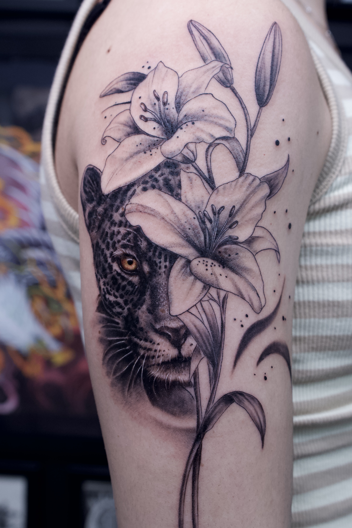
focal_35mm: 45
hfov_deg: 29.9
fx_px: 660
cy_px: 264
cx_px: 176
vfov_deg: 43.6
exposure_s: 1/60
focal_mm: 30
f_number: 5
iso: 1600
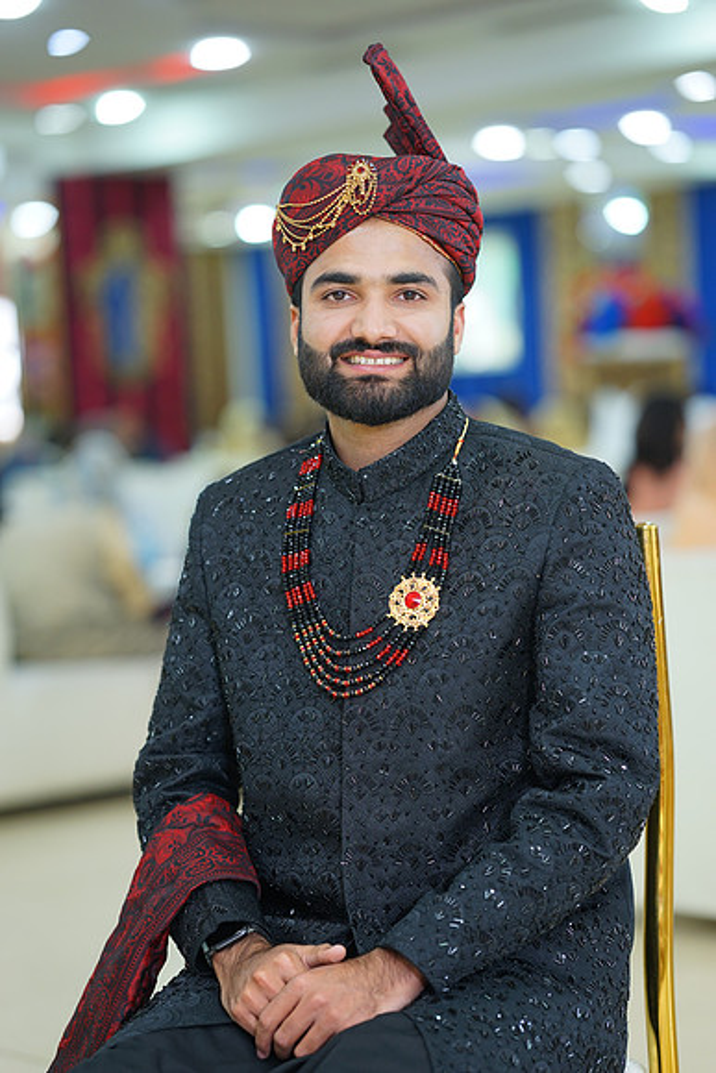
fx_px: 2534
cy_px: 536
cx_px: 358
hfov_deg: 16.1
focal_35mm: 85
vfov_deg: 23.9
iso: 400
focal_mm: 85
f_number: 2
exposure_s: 1/160
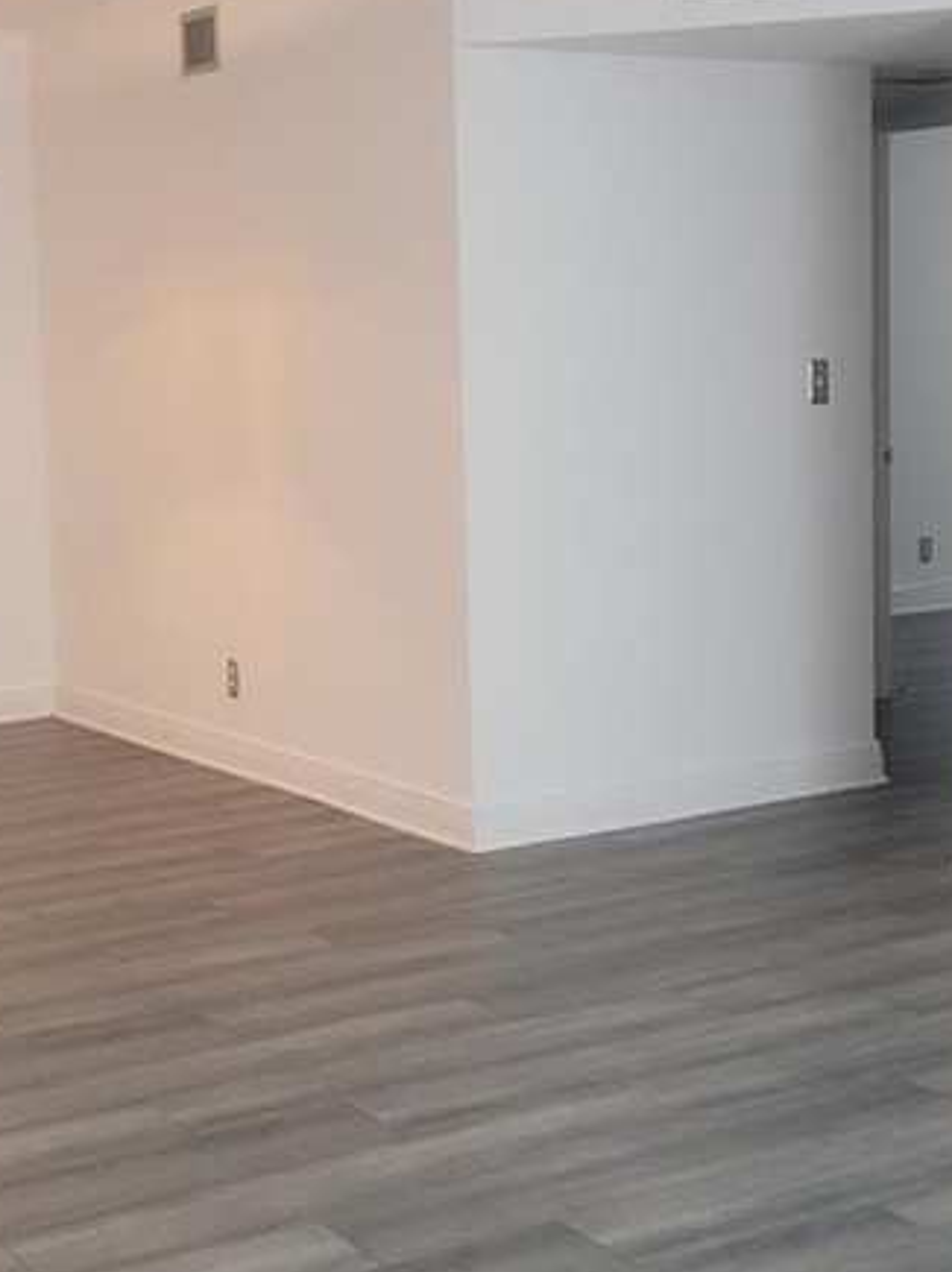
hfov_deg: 24.7
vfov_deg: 32.7
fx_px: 2166
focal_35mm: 59
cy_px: 536
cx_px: 331
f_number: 1.8
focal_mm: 6.7
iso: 125
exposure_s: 1/60
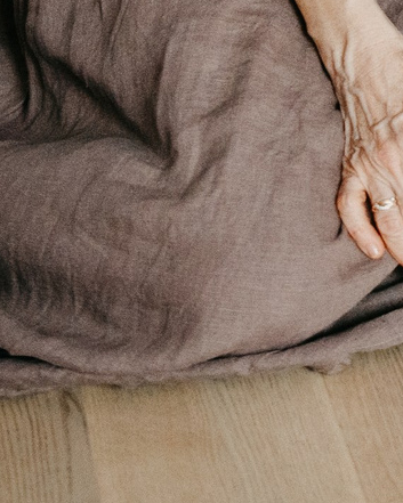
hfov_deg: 9.6
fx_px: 2191
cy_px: -344
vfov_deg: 12.2
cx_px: 865
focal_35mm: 147
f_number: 3.2
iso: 1250
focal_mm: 27
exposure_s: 1/320
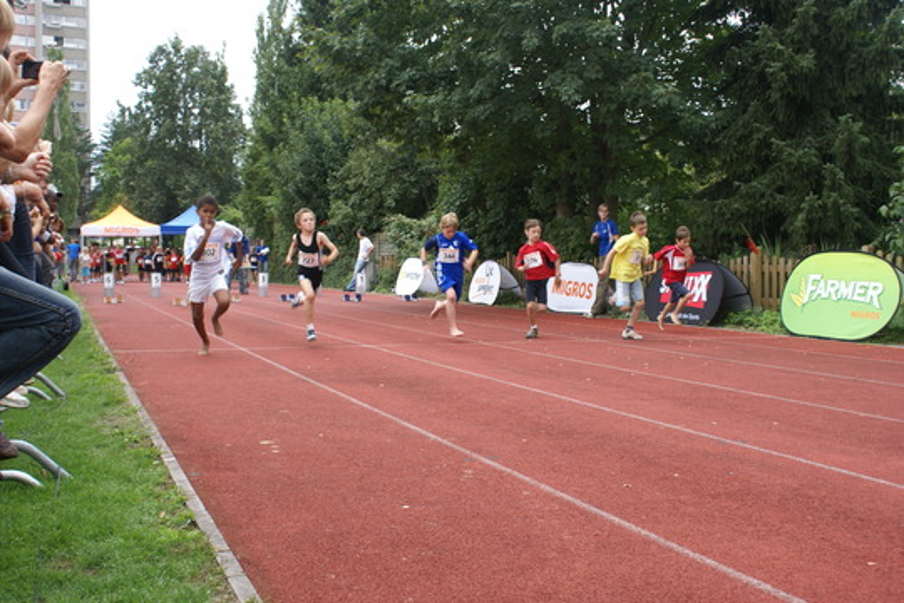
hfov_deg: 46.4
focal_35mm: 42
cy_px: 302
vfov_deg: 31.9
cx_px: 452
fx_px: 1055
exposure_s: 1/125
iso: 100
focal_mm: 28
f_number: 5
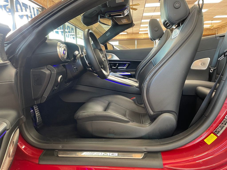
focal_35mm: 26
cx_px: 114
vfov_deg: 53.1
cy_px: 85
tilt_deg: -9.3
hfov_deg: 67.3
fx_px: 170
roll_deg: +2.1
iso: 125
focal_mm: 4.2
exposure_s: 1/60
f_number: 1.6
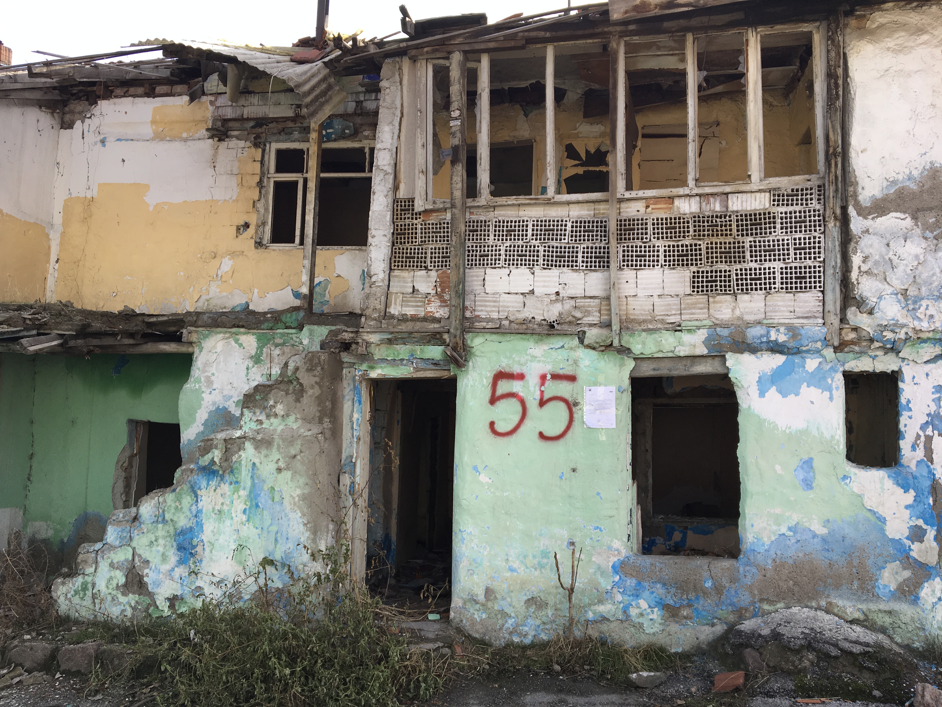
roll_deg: -1.4
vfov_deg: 48.2
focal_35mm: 29
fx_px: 789
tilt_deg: +8.5
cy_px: 354
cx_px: 471
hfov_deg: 61.7
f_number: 2.2
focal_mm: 4.15
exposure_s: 1/506
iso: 25
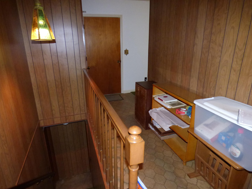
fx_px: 153
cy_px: 91
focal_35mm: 21
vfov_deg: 63.4
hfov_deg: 79.0
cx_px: 121
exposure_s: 1/60
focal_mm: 3.58
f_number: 2.8
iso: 800
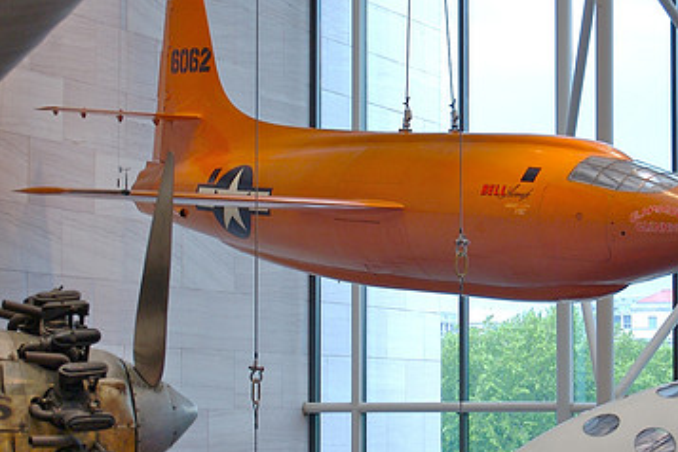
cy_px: 212
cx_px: 444
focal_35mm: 134
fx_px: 2520
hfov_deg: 15.3
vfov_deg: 10.2
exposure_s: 1/50
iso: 200
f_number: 5.6
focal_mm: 55
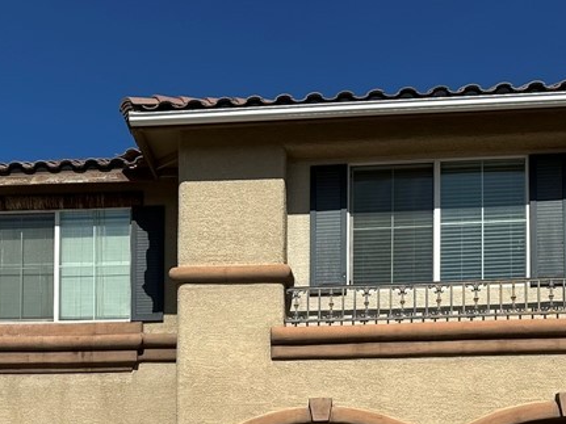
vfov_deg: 23.8
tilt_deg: +4.8
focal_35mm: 57
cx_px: 222
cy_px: 482
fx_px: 932
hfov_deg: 33.7
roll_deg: -0.5
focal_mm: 6.86
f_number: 1.78
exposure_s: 1/12048
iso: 80
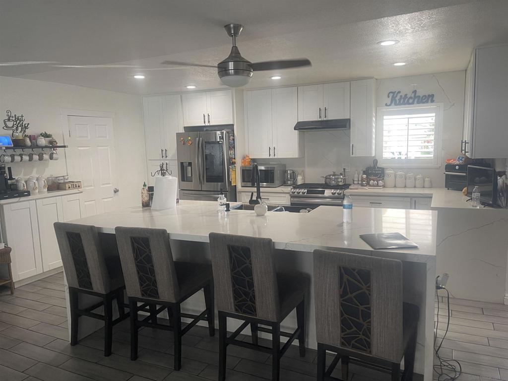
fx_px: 367
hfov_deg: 69.4
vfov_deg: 54.9
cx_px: 254
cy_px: 190
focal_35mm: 25
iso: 80
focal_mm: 5.1
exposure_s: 1/60
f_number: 1.6
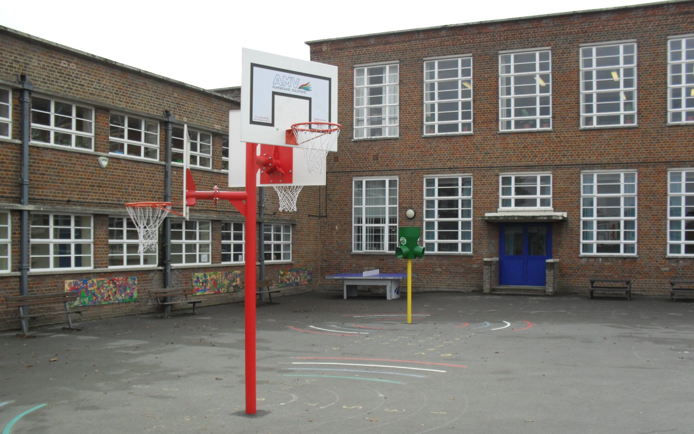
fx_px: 719
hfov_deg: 51.5
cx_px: 355
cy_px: 255
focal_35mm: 38
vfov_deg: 33.5
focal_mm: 6.3
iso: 100
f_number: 3.2
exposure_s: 1/250
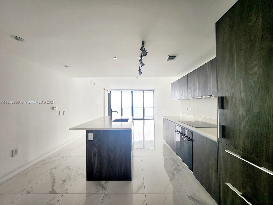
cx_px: 136
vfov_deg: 89.9
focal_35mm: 13
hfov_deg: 106.2
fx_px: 102
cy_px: 102
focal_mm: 1.74
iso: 40
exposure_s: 1/60.2
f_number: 2.2
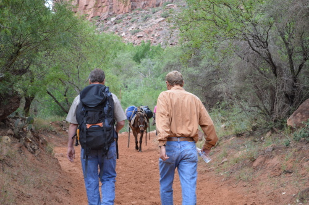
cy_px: 102
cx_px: 154
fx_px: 707
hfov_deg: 24.6
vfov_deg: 16.5
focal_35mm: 82
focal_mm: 55
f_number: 5.6
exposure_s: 1/125
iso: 280
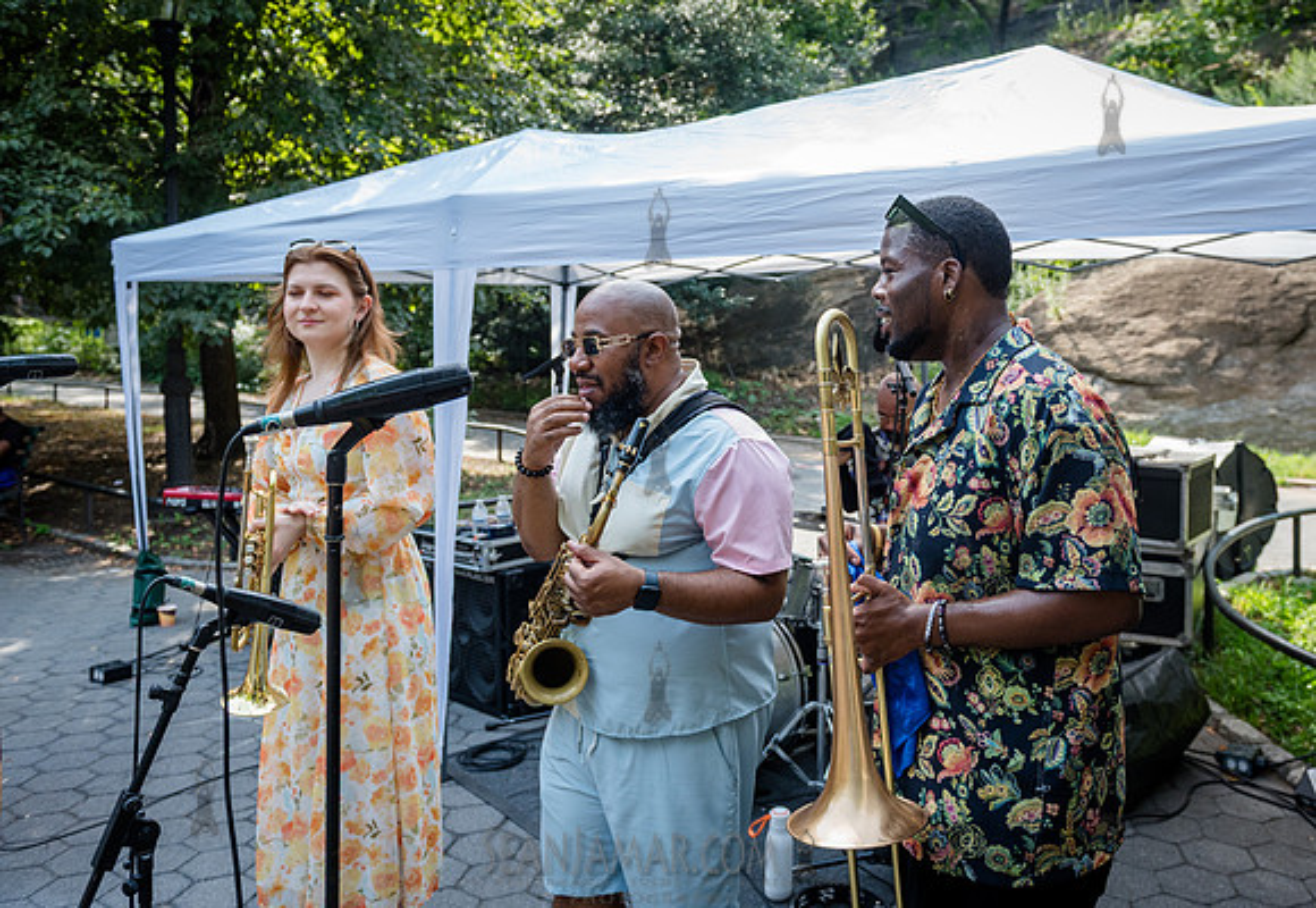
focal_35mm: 32
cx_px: 795
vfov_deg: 42.3
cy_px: 378
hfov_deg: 58.2
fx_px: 1169
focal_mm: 26
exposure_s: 1/640
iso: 500
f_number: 3.5
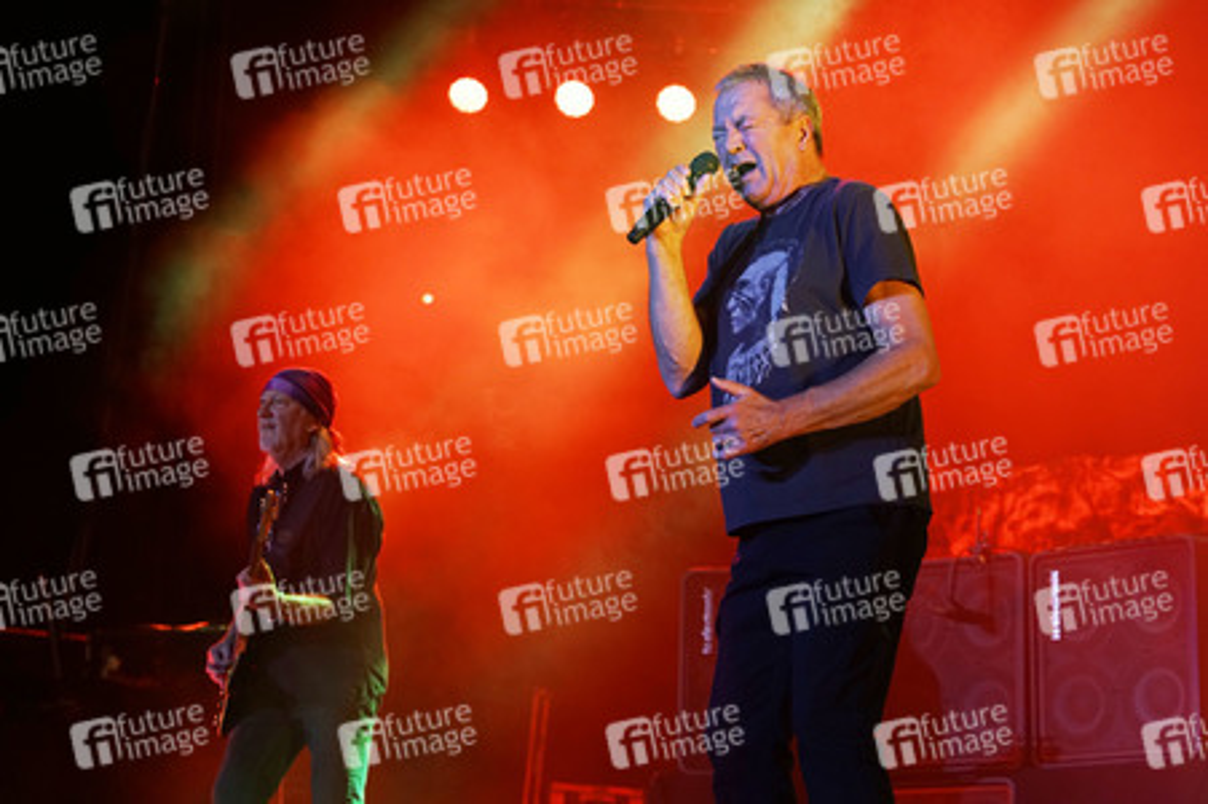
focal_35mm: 78
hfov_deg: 26.0
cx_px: 604
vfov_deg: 17.5
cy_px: 402
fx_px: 2615
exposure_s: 1/200
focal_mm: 78
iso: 1600
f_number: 5.6
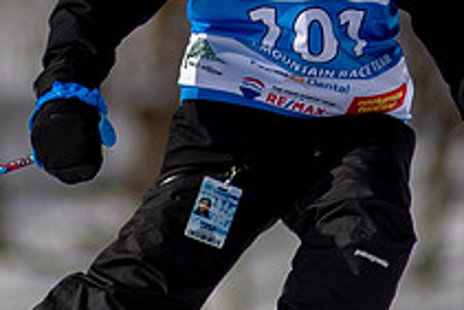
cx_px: 277
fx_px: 22106
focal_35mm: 1714
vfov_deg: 0.8
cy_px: -219
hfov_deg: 1.2
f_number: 2.8
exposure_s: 1/6400
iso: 100
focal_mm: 300
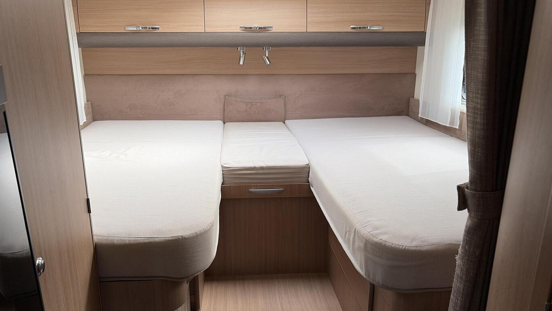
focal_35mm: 30
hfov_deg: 64.3
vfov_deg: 38.9
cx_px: 262
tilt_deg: -14.6
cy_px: 176
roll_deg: +0.8
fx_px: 439
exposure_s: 1/122
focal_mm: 5.96
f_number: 1.6
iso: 64
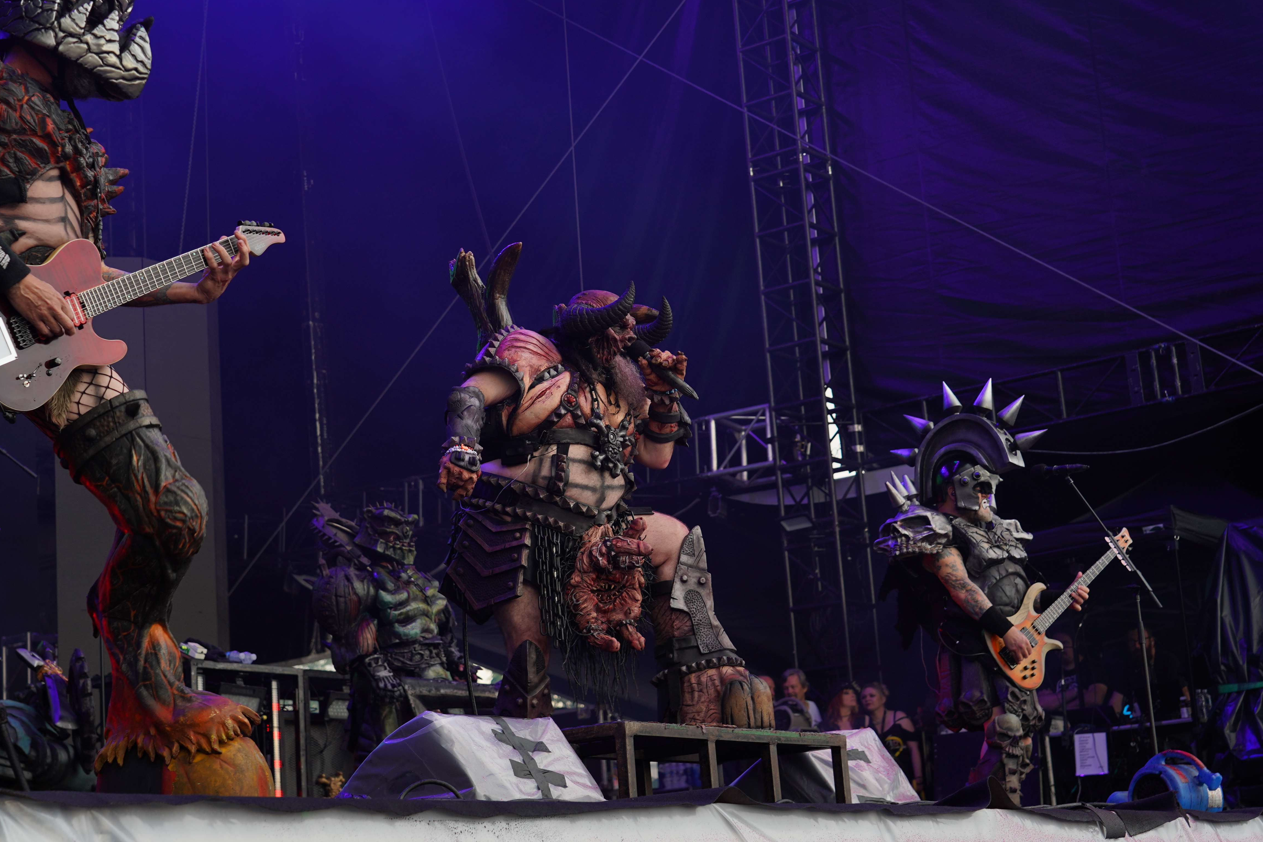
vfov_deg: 21.2
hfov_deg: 31.4
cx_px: 541
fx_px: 2245
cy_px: 350
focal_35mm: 64
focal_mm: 49
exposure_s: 1/80
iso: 100
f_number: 5
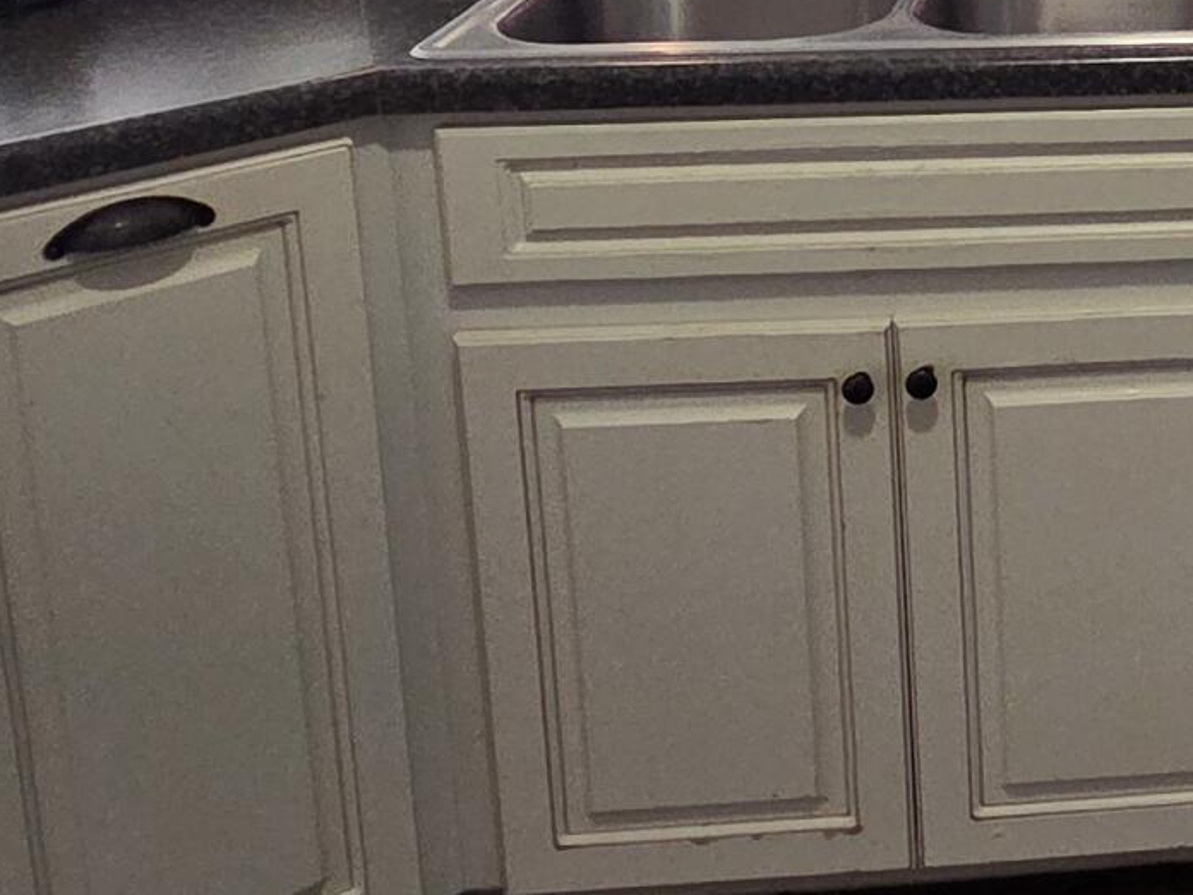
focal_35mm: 56
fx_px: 1930
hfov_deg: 28.9
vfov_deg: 24.5
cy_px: -70
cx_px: 1493
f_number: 2.2
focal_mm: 2.2
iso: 250
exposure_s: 1/120
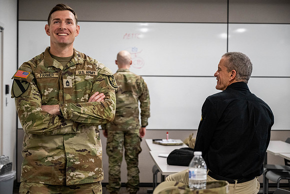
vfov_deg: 18.9
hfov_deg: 28.1
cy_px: 97
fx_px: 580
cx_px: 145
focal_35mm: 72
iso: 2500
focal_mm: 70
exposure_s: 1/400
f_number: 4
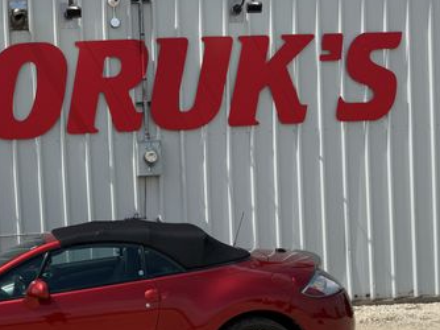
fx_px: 584
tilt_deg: -0.1
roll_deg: +0.2
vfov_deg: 31.0
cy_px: 240
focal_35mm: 46
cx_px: 82
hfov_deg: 39.5
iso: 80
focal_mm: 6.76
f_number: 1.78
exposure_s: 1/5714
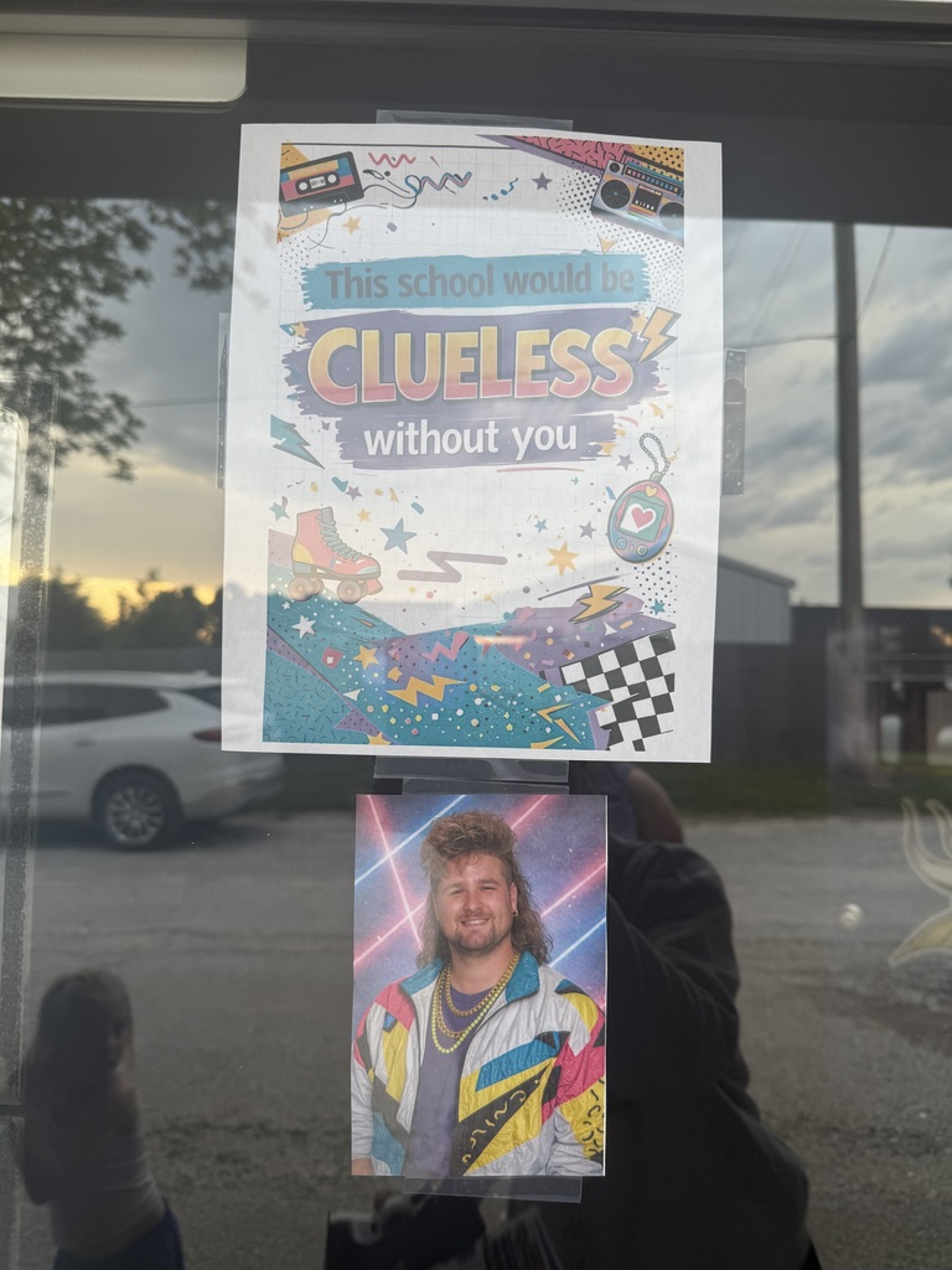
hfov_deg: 56.8
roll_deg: -1.9
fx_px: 880
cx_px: 476
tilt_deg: +2.4
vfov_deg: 71.6
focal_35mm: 24
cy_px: 635
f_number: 1.78
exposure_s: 1/121
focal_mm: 6.76
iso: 80
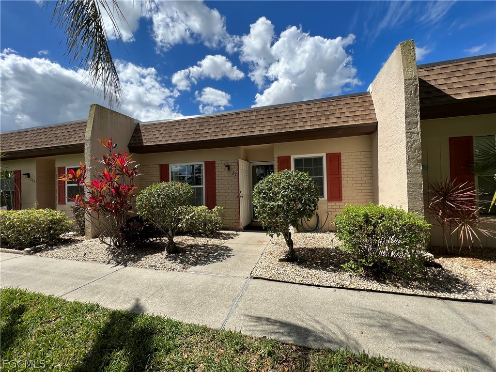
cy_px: 186
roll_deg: +2.2
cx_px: 248
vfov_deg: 89.9
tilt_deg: +1.2
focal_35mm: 13
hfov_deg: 106.2
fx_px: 186
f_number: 1.8
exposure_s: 1/1054
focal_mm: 1.57
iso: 32
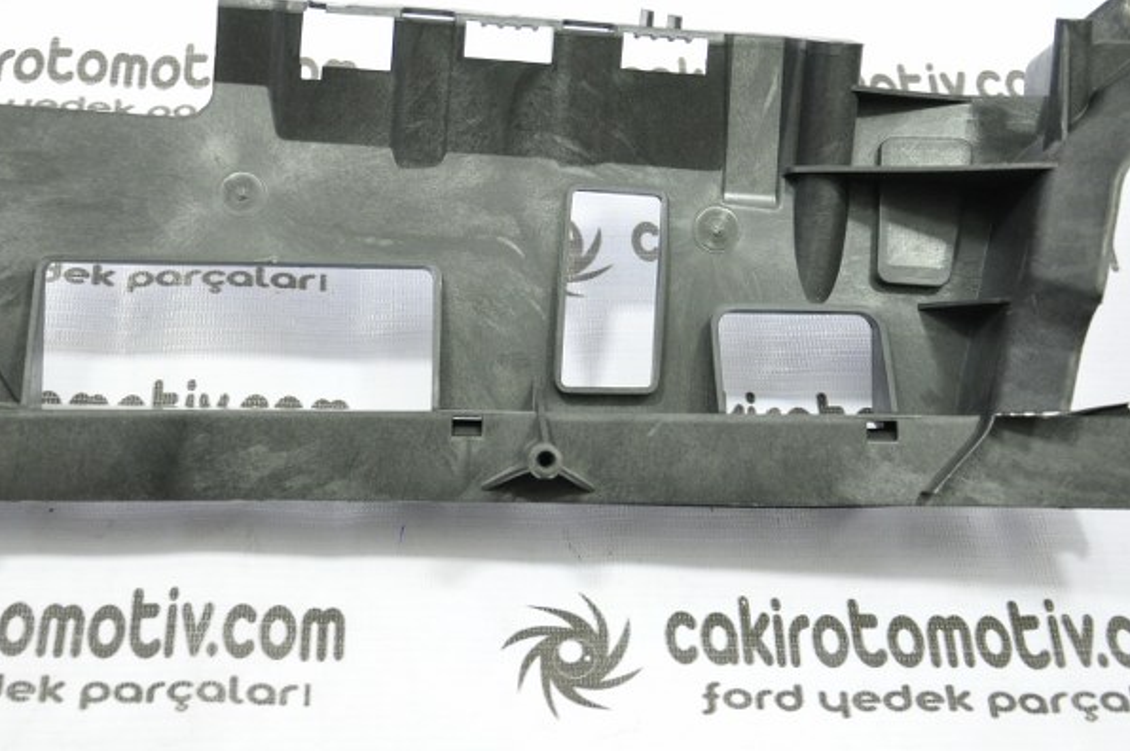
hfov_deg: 29.6
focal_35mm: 68
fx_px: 2132
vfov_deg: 19.8
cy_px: 199
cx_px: 470
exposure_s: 1/50
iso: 900
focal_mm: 30
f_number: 4.5
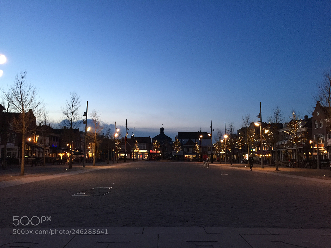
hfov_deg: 61.7
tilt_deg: +7.4
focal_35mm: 29
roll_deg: -1.2
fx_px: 277
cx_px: 166
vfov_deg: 48.2
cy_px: 124
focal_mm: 4.15
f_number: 2.2
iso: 160
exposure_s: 1/33
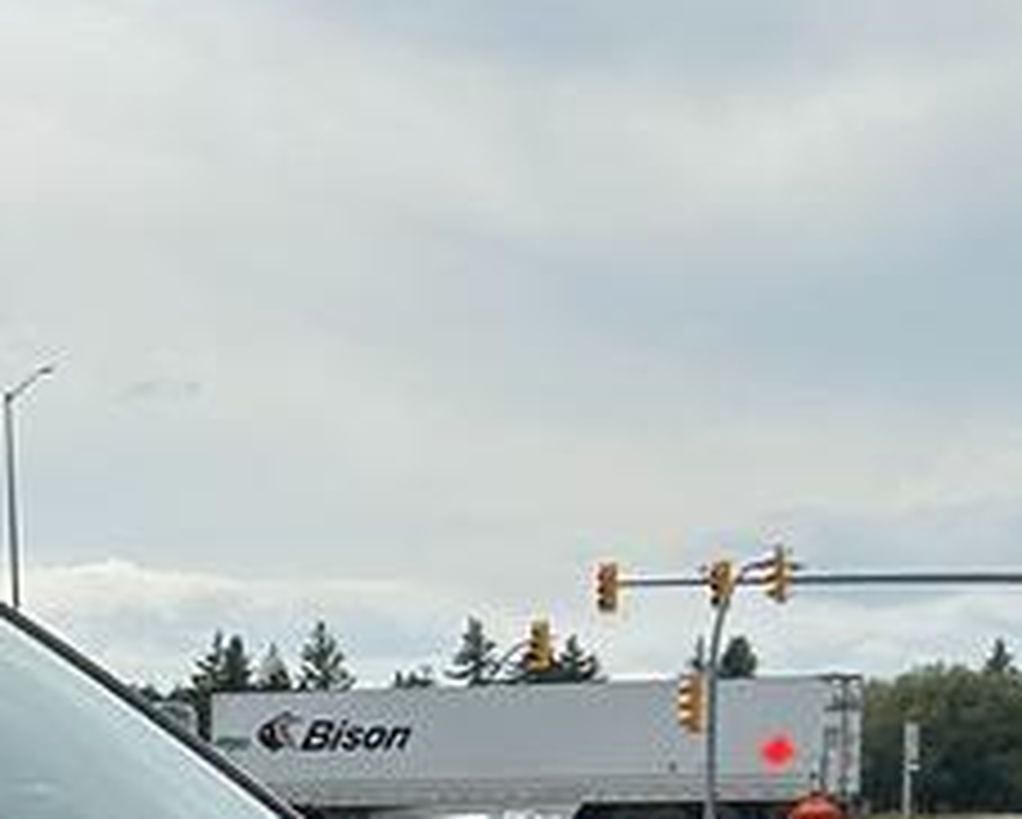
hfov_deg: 12.8
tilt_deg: -6.1
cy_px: 1246
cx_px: -504
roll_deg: +1.7
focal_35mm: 143
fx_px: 4329
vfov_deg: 10.4
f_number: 1.5
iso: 50
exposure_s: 1/6993
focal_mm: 5.7
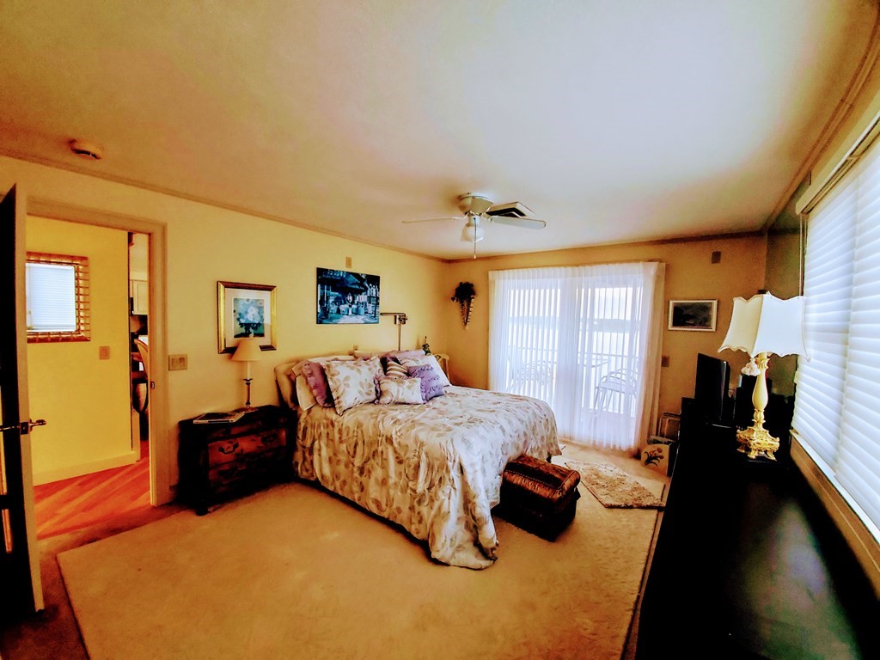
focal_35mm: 13
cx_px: 440
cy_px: 330
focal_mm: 1.8
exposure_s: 1/59
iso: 160
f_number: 2.2
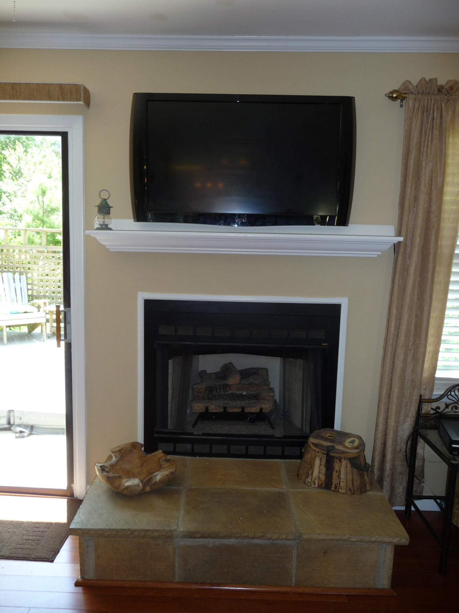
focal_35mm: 28
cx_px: 230
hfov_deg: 49.7
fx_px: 495
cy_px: 306
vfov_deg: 63.4
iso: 100
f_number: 3.3
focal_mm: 4.7
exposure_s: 1/30
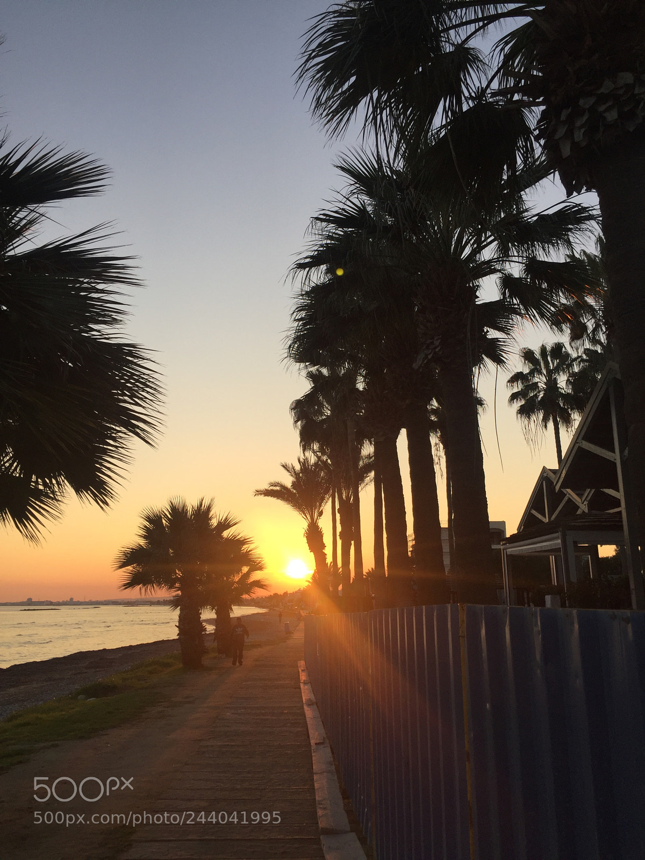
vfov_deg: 61.7
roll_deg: +0.6
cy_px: 430
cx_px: 322
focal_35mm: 29
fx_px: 720
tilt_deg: +13.8
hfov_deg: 48.2
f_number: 2.2
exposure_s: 1/898
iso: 32
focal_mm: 4.15
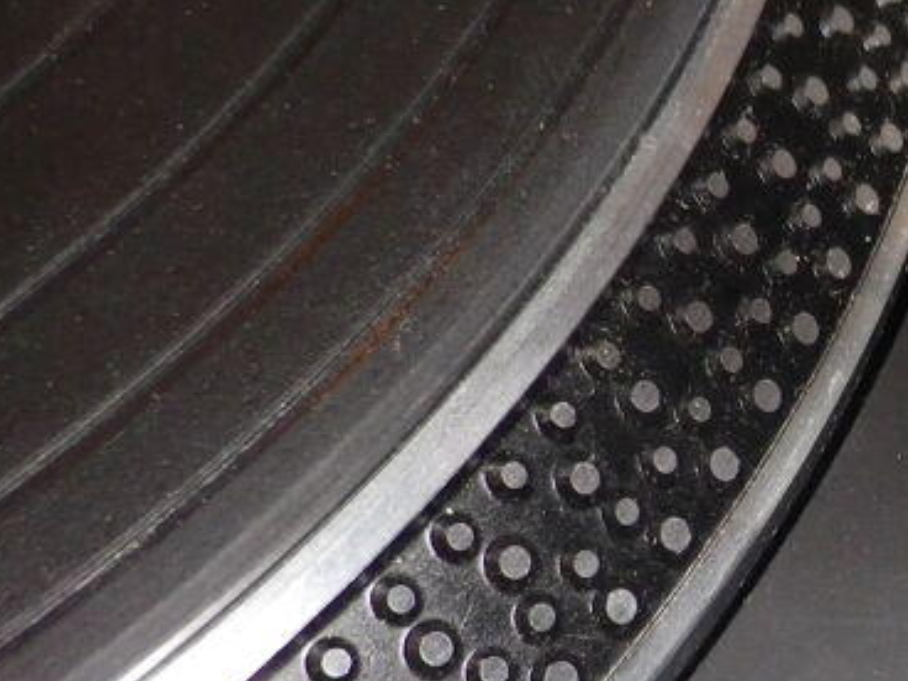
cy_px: 607
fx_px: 1784
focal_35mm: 68
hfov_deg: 26.2
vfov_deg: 21.2
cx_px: 1022
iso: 400
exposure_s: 1/50
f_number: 7.1
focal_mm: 4.5
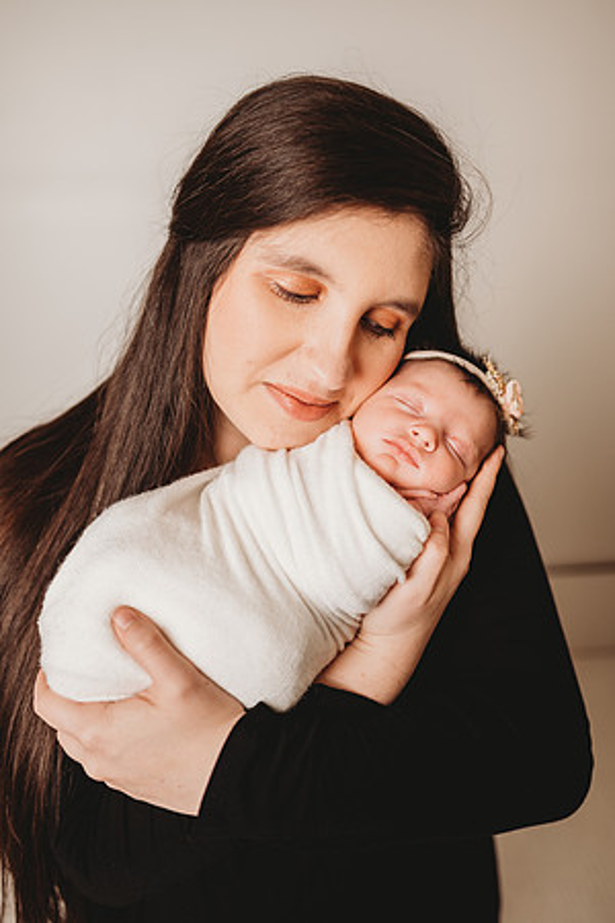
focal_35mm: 24
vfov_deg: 73.7
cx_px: 308
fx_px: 615
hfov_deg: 53.1
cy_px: 462
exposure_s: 1/160
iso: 100
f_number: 2.5
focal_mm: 24
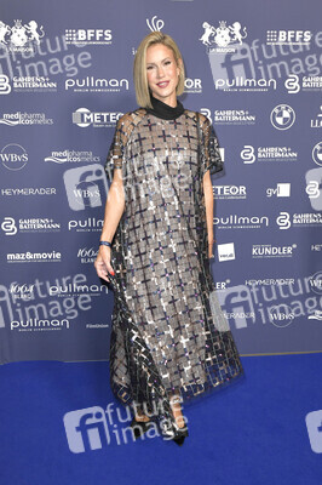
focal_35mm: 31
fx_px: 417
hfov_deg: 42.3
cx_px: 161
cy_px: 242
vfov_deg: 60.3
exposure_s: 1/250
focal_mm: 31
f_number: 6.3
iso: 2000
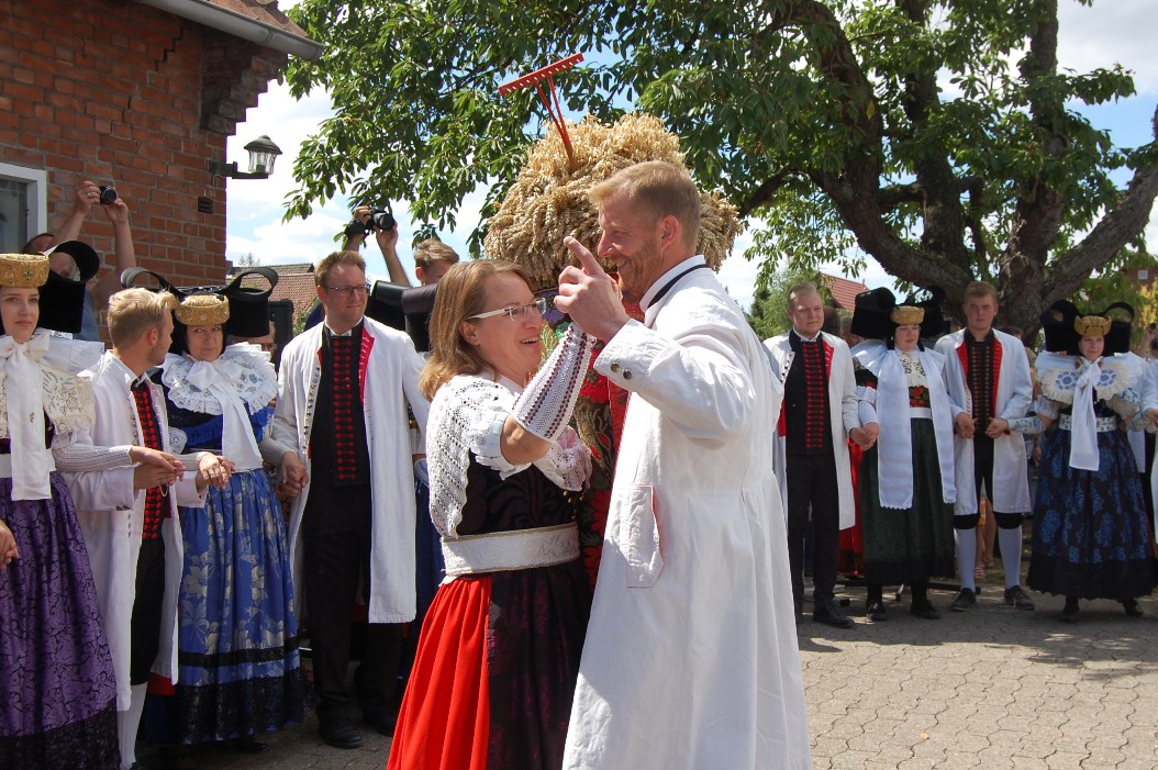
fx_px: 1318
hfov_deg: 47.3
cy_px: 410
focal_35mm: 41
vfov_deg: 32.6
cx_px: 652
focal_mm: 24
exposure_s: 1/250
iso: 200
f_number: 8
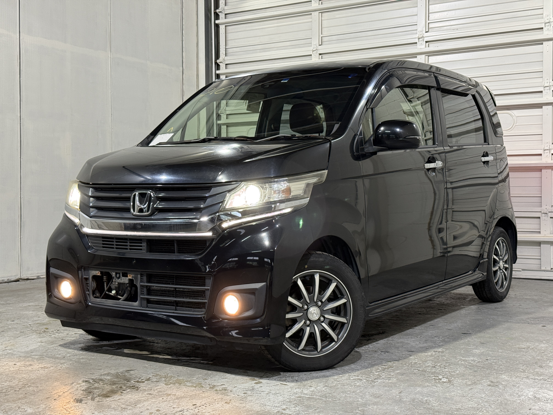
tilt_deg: -1.2
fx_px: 767
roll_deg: +0.2
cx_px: 276
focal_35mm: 48
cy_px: 208
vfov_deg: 30.3
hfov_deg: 39.7
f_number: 1.78
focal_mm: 6.76
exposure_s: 1/60
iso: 200
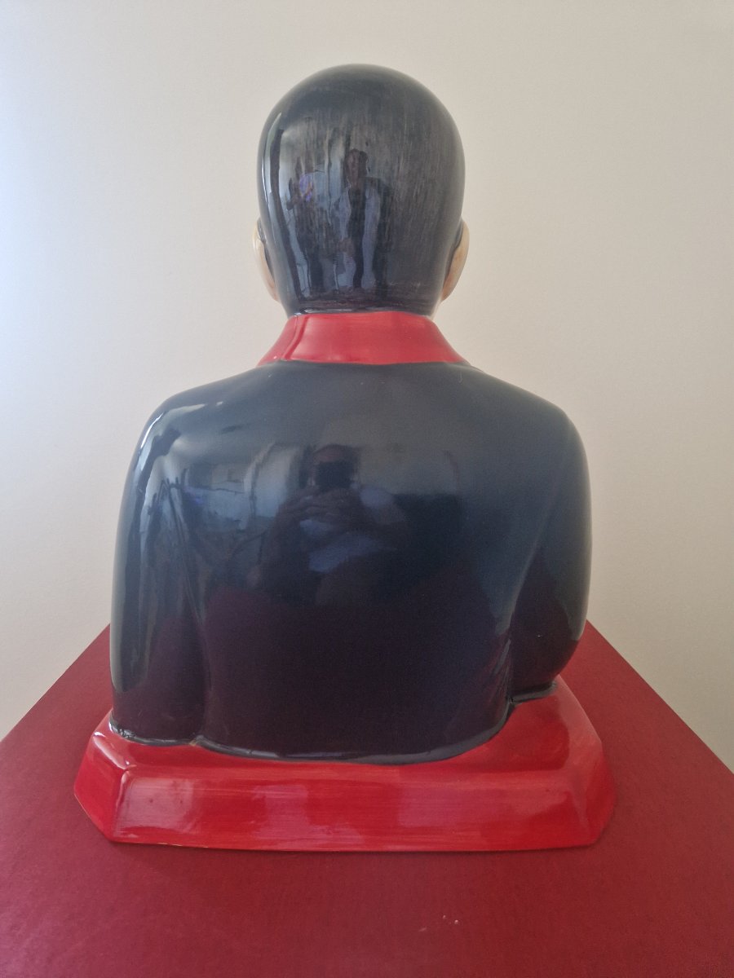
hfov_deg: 58.9
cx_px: 367
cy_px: 489
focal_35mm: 23
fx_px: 650
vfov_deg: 73.9
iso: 80
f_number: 1.8
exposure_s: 1/100
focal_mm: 5.4
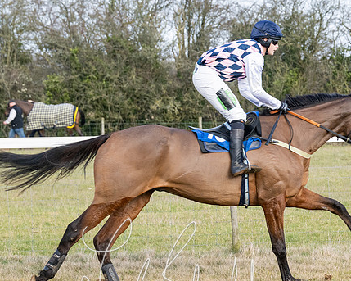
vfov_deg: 6.0
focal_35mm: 258
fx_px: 2680
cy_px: 192
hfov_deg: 7.5
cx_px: 309
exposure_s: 1/1000
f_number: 5
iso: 400
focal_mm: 91
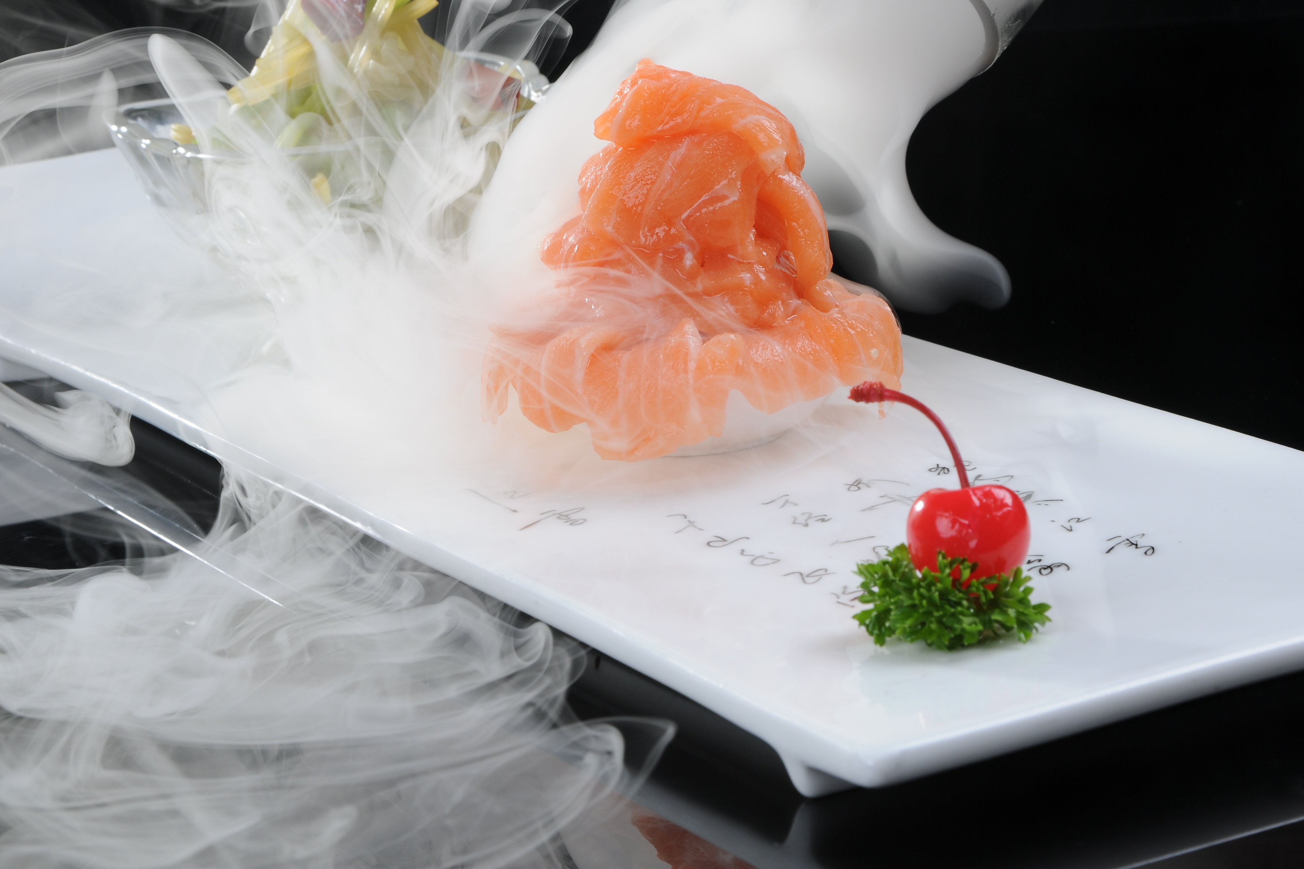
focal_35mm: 103
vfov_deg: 13.3
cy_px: 384
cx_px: 663
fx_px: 3731
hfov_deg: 19.8
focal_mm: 60
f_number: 16
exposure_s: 1/125
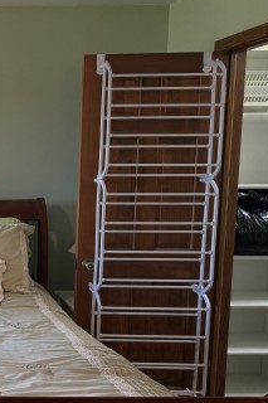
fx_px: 559
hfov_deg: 22.4
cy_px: 233
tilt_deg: -6.3
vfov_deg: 39.5
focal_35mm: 50
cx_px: -128
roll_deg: +0.6
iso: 200
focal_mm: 6.76
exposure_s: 1/137
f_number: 1.78
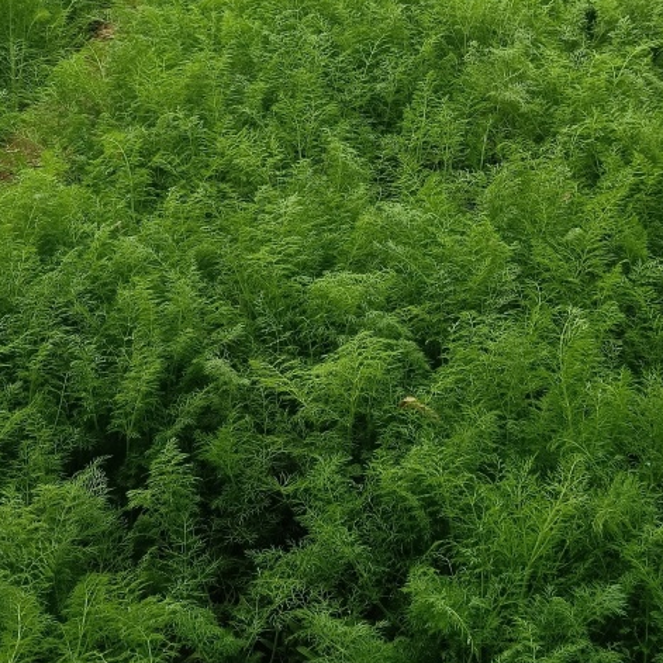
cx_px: 531
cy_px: 78
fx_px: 1170
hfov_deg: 30.8
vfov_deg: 30.4
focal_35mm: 54
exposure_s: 1/127
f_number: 1.9
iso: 100
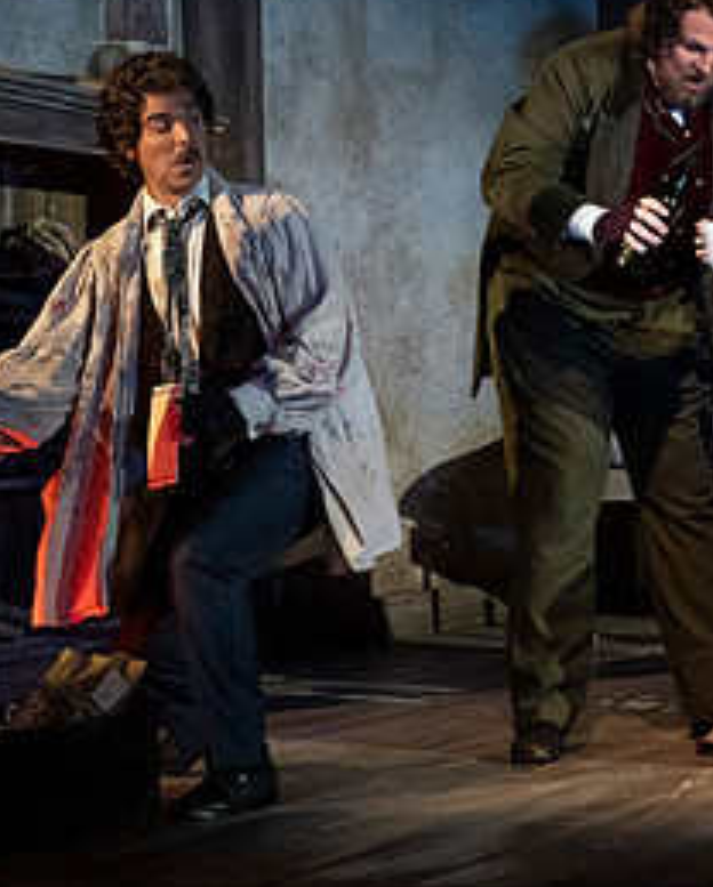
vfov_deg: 5.1
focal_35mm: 382
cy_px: 255
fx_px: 10053
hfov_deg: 4.1
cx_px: 867
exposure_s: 1/320
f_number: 11
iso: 16000
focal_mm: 182
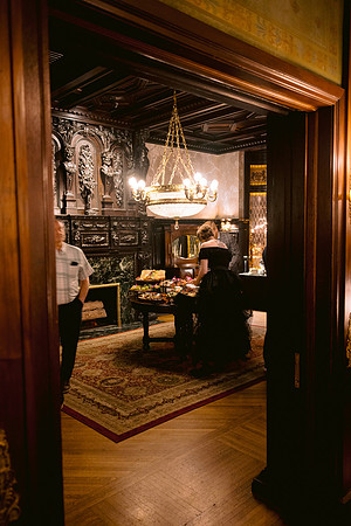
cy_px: 263
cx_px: 176
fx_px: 409
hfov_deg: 46.4
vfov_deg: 65.5
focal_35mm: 28
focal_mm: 28
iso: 800
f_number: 2.8
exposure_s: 1/6
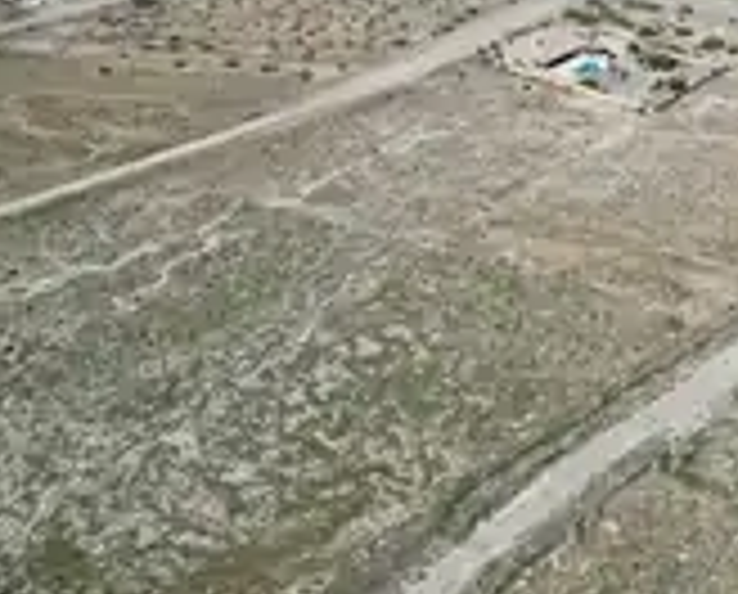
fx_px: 1248
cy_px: -22
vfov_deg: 25.3
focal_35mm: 57
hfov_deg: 31.5
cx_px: 657
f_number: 1.7
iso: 110
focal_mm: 6.72
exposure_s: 1/3200
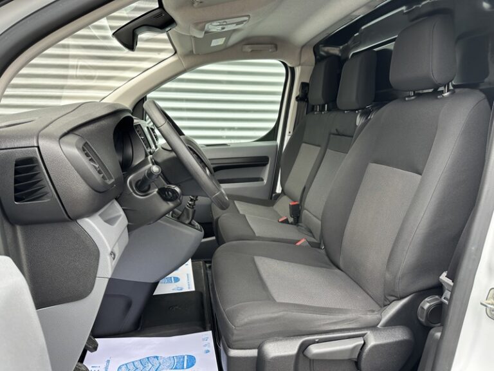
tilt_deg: -9.8
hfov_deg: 71.6
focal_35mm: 24
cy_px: 186
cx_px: 247
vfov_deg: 56.8
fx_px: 343
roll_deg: -0.8
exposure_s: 1/121
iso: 80
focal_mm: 6.86
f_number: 1.78
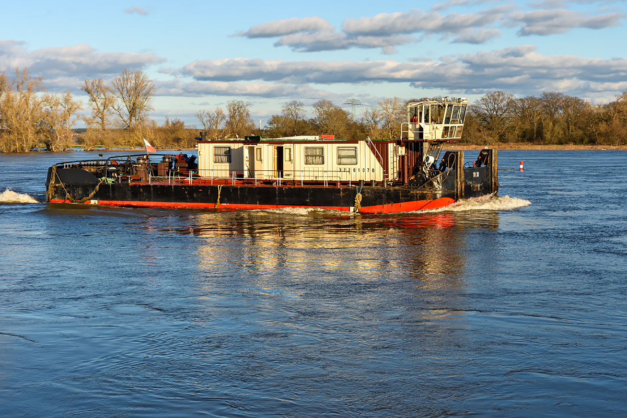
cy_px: 209
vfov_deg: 23.8
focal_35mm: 57
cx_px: 314
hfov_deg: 35.1
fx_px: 993
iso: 200
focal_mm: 38
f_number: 8
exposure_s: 1/1000
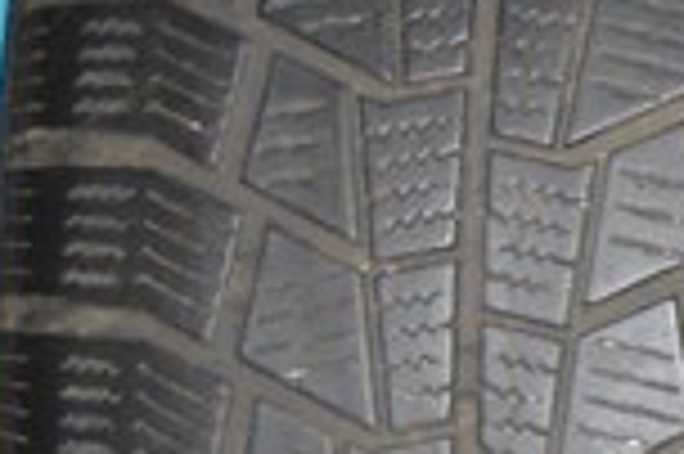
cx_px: 1976
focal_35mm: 263
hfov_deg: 7.1
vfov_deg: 5.2
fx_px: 4992
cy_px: 348
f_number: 4
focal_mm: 26
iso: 640
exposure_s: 1/60
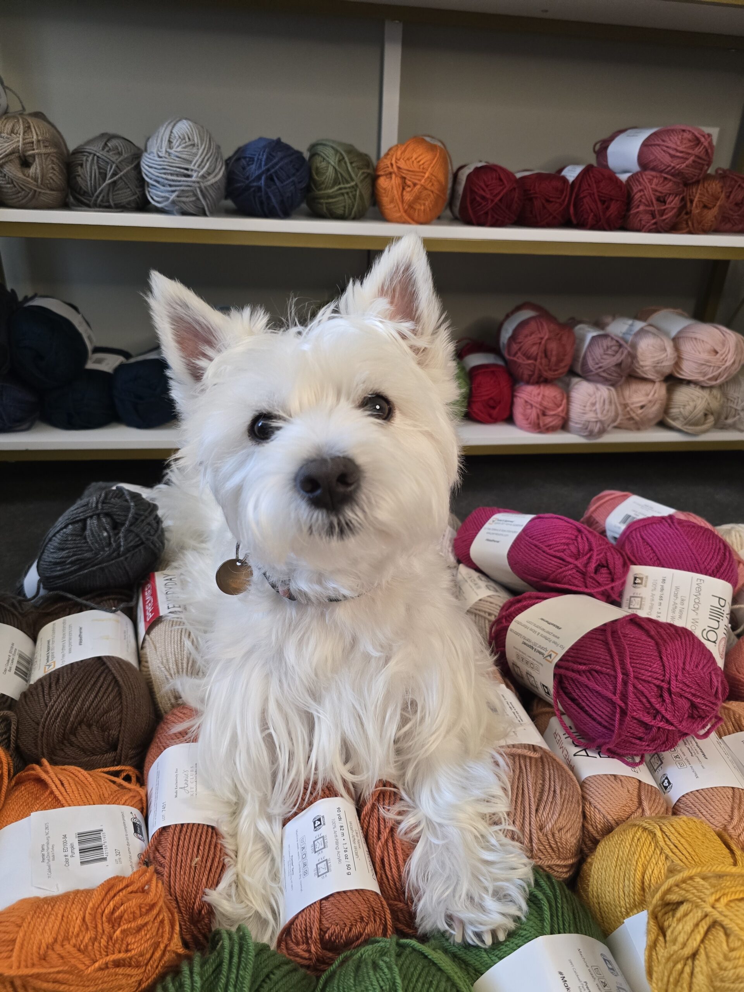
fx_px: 659
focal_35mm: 23
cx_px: 372
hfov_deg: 58.9
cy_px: 496
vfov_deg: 73.9
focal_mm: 6.3
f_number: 1.7
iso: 500
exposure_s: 1/120
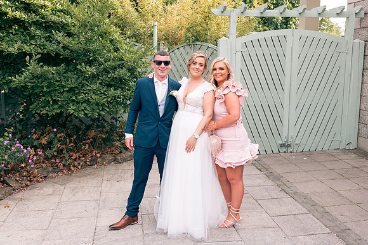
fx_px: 368
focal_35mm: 36
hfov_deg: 53.1
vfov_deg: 36.9
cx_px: 184
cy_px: 122
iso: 160
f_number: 6.3
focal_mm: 36
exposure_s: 1/160
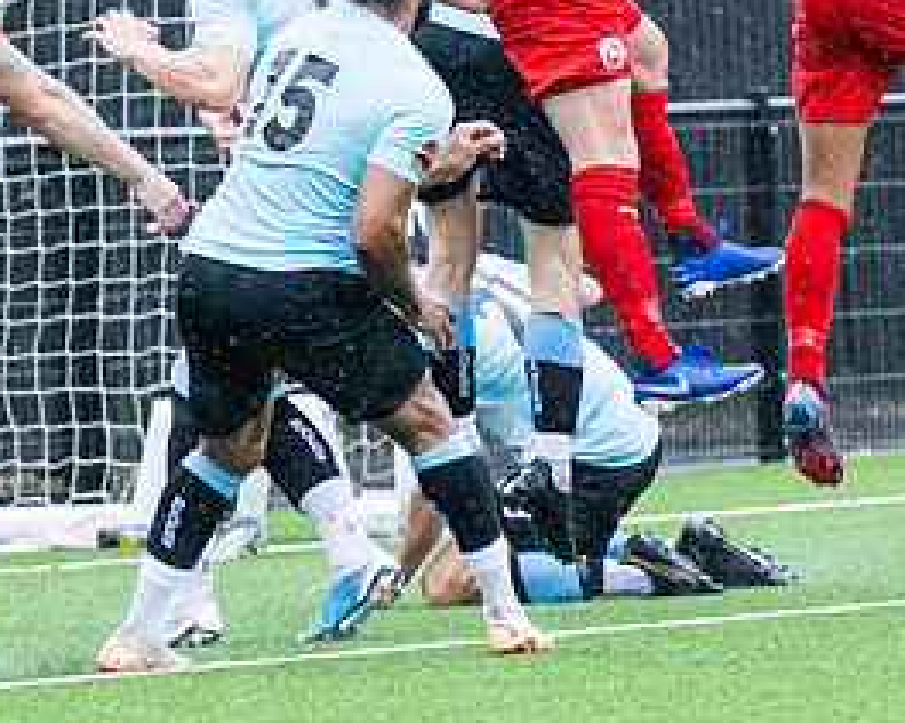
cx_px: 359
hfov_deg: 3.1
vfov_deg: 2.5
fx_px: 16600
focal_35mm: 620
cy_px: 163
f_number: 4
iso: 1000
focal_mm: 160
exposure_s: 1/1250
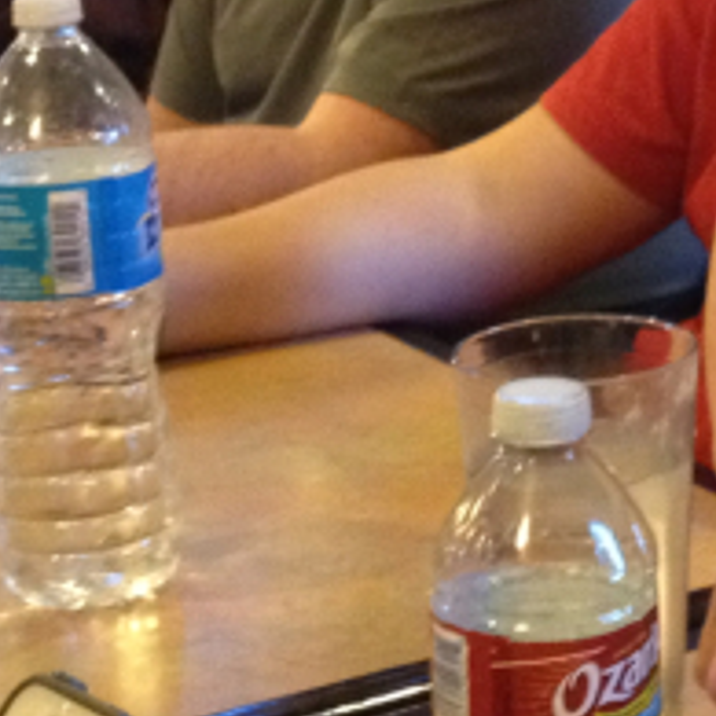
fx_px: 2972
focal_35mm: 127
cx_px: 749
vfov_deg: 13.5
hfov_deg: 13.5
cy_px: -26
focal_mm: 4.28
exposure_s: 1/20
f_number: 2.4
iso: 400
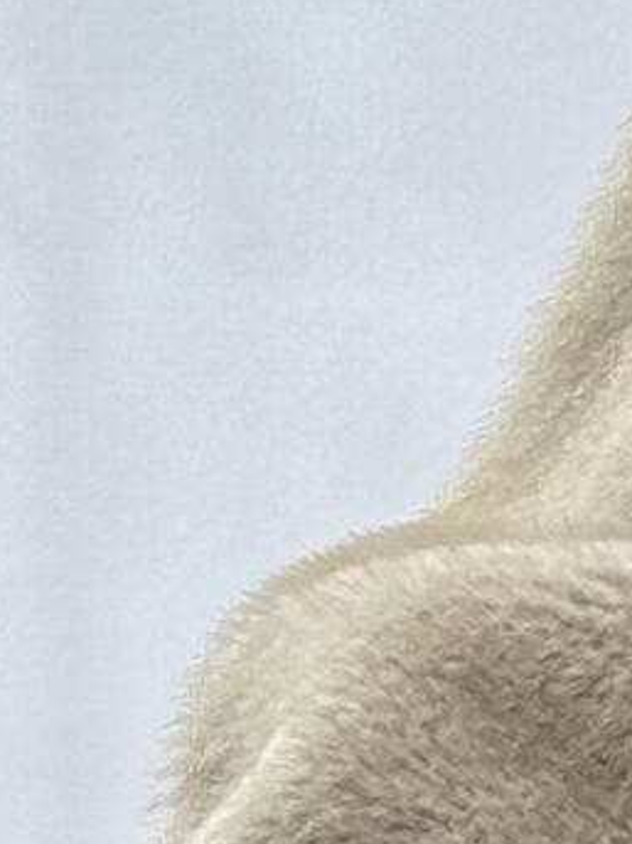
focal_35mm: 358
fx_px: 8720
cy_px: 342
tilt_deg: -26.4
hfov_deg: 4.0
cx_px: 2174
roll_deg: +0.8
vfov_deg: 5.5
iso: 100
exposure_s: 1/50
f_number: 1.78
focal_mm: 6.76
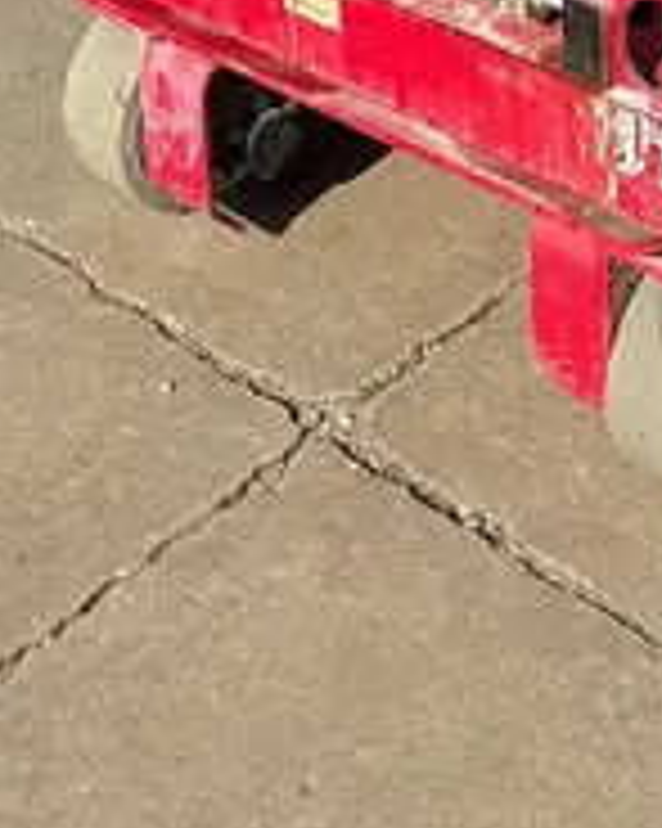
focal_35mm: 101
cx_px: 730
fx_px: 2476
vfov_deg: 15.8
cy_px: -727
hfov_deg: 14.9
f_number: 1.6
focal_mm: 5.96
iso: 50
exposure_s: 1/2778
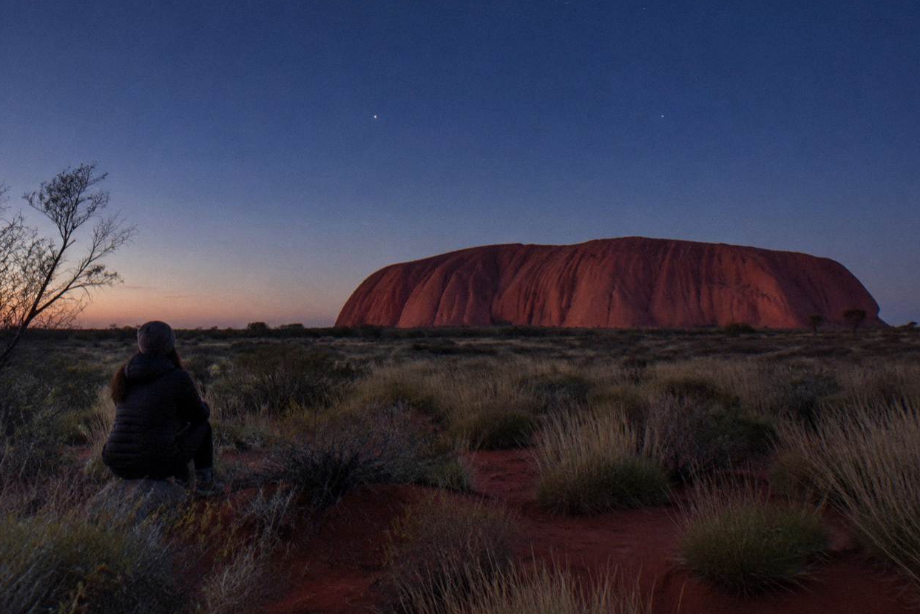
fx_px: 920
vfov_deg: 36.9
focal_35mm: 36
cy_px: 309
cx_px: 470
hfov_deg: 53.1
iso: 6400
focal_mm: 35
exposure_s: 1/320
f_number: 2.5
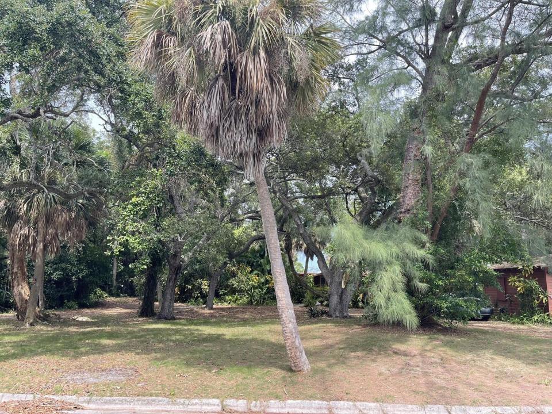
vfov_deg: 54.9
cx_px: 276
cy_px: 207
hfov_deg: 69.4
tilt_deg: +8.7
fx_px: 399
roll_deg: -1.3
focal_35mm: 25
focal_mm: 5.1
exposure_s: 1/518
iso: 32
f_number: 1.6
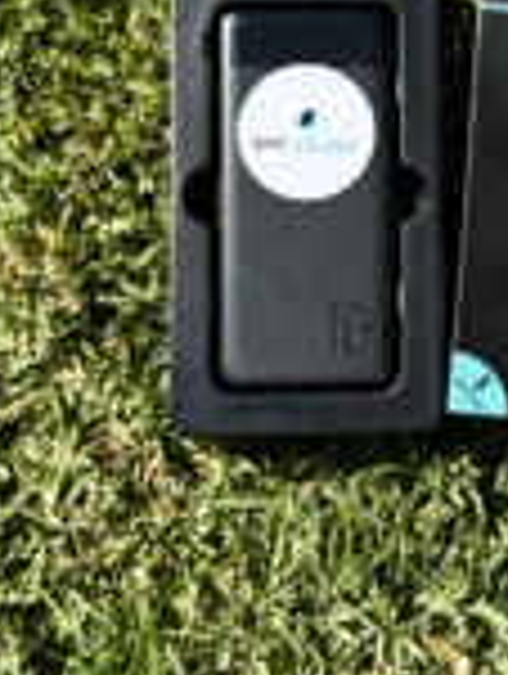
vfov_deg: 29.9
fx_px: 1249
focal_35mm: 64
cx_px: 472
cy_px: 194
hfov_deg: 22.4
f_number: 1.78
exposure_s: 1/2415
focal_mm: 6.76
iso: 80
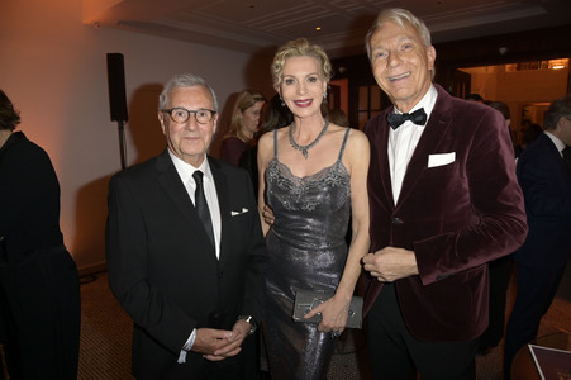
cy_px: 190
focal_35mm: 24
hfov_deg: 73.8
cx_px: 286
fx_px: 380
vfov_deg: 53.1
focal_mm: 24
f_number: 5.6
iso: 1250
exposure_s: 1/40
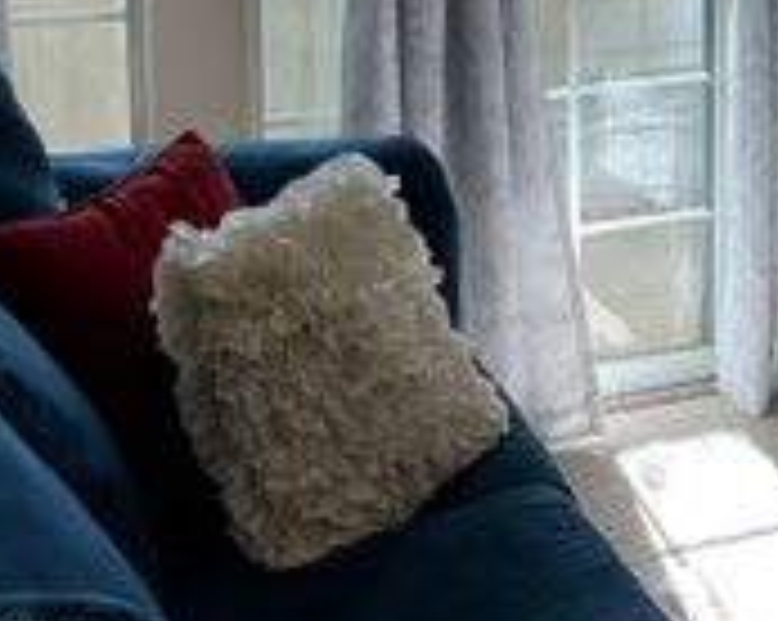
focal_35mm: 94
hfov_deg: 18.8
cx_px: 1025
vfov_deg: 15.8
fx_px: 2162
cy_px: -112
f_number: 1.6
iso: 40
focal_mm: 4.2
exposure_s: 1/120
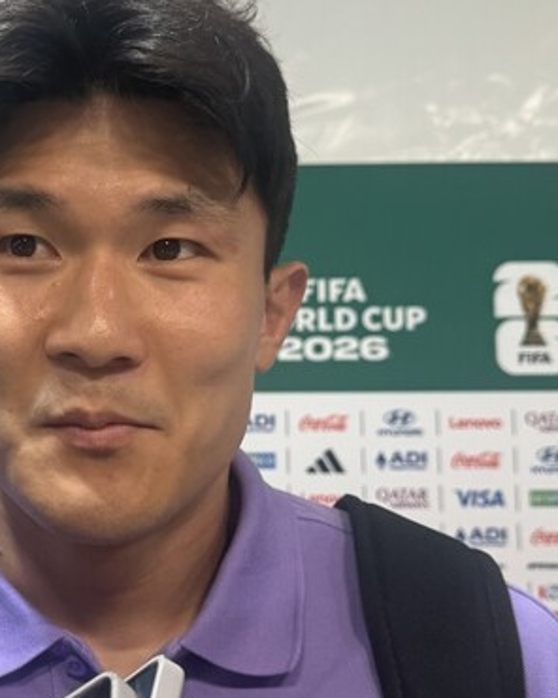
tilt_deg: +9.1
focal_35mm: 57
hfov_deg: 25.9
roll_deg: +0.6
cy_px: 393
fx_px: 1177
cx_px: 66
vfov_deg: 33.0
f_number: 1.78
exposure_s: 1/120
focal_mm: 6.76
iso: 80
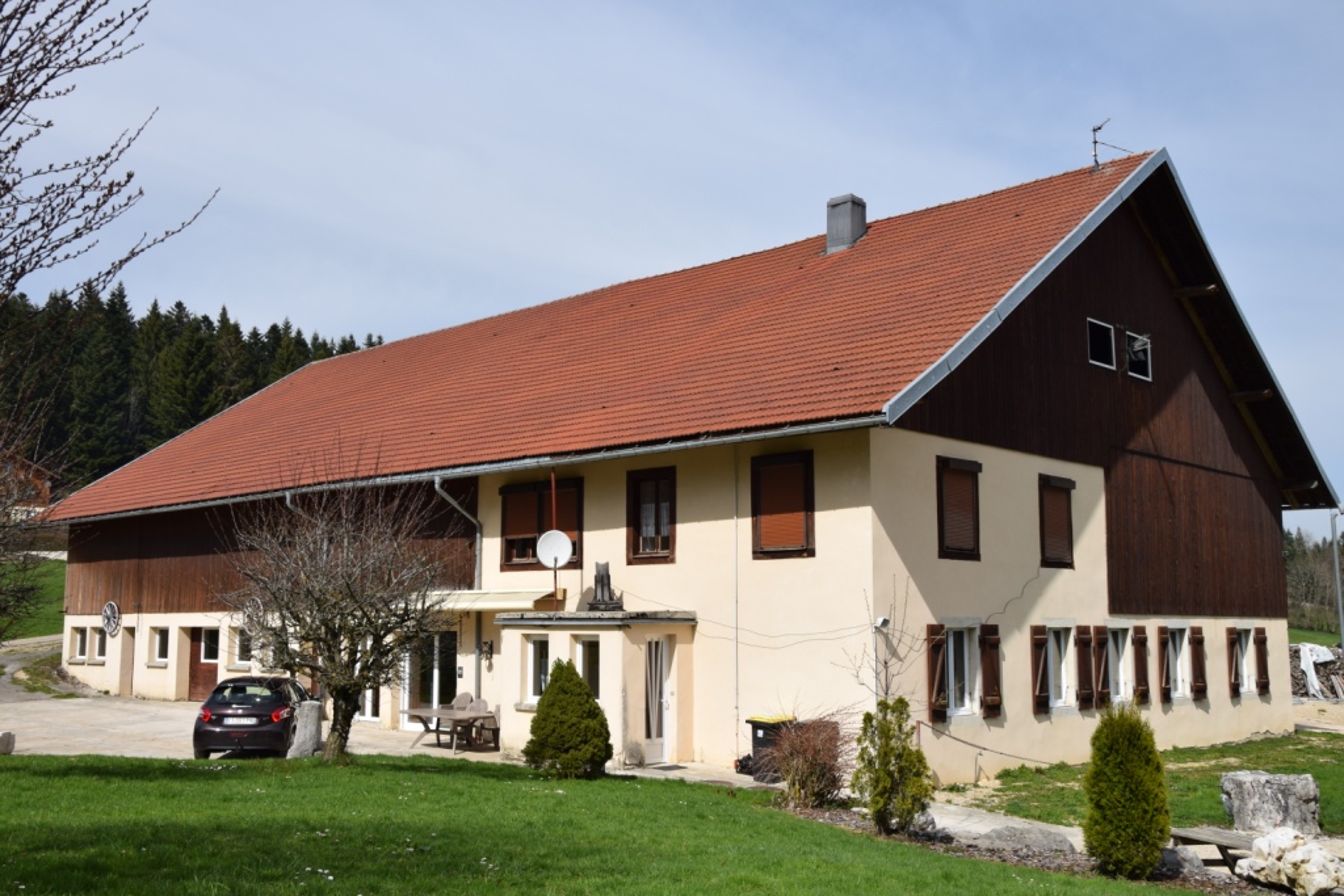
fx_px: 1344
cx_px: 672
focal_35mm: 36
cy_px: 448
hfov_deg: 53.1
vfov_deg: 36.9
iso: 100
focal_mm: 24
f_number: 11
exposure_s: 1/200
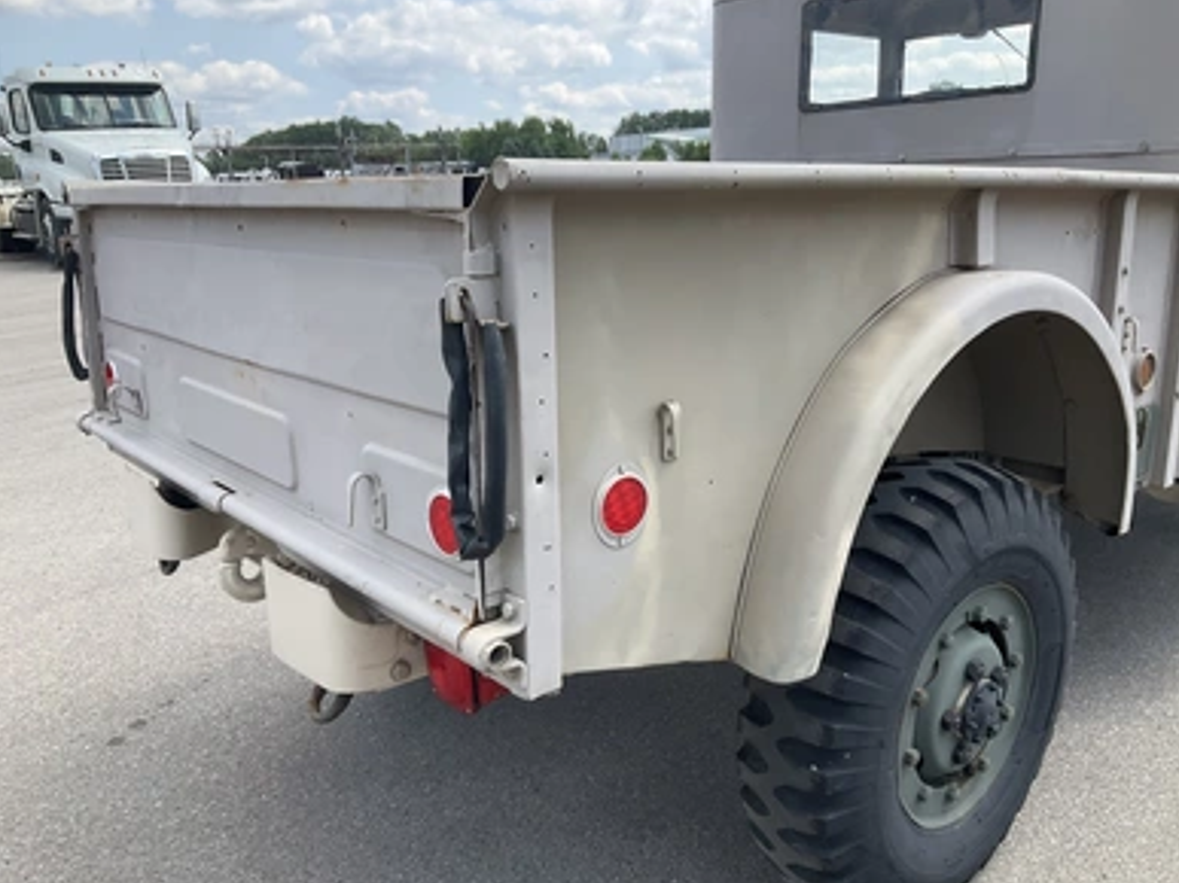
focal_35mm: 30
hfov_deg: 60.0
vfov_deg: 46.8
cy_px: 451
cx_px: 600
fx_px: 1021
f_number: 1.8
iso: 25
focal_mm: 3
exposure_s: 1/759
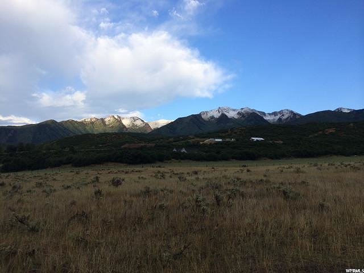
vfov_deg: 46.8
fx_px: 315
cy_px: 136
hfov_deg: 60.0
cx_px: 182
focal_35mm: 30
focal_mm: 4.12
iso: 32
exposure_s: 1/838
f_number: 2.2
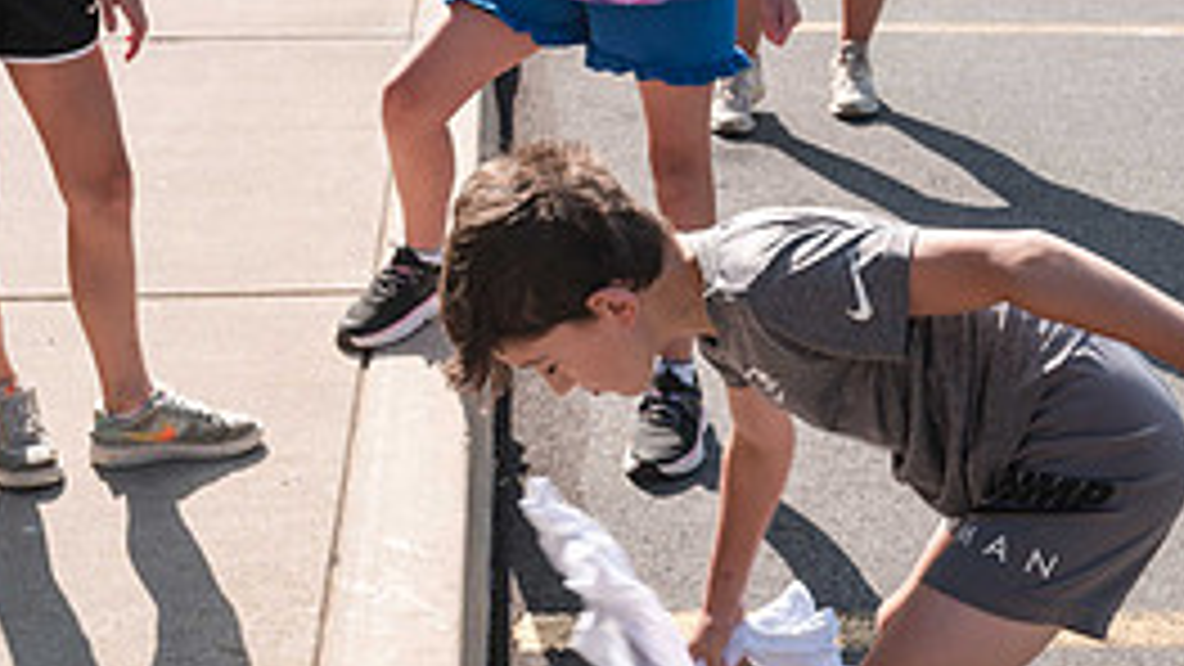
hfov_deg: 28.9
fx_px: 2292
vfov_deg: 16.5
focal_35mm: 73
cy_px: 386
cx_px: 665
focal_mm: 30
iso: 100
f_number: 6.3
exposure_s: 1/320
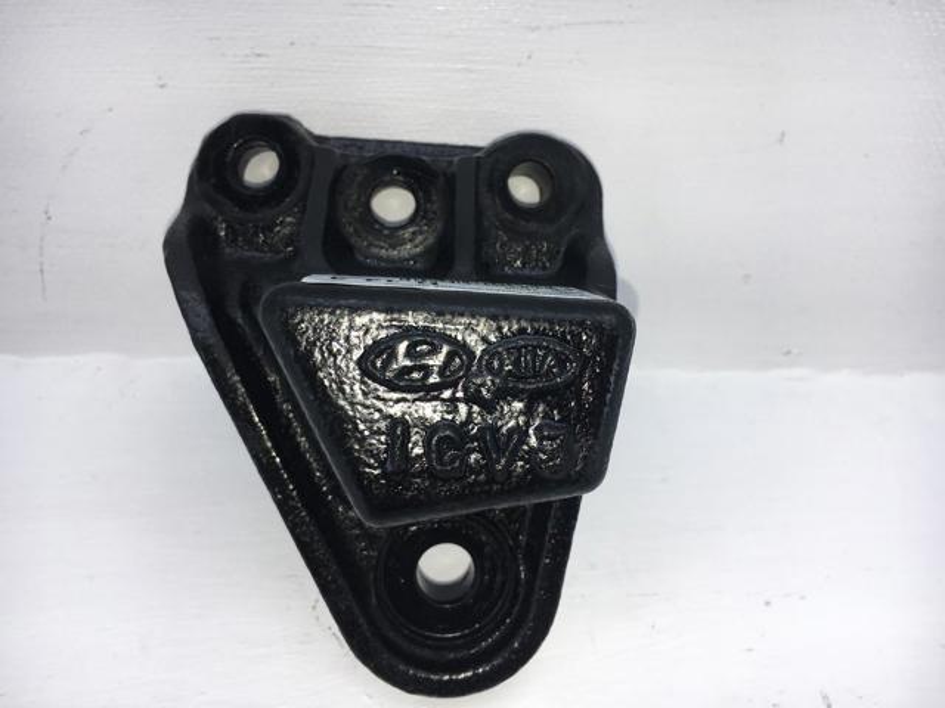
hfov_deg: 61.7
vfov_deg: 48.2
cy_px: 354
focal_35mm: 29
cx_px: 472
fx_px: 792
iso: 25
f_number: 2.2
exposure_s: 1/343
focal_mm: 4.15
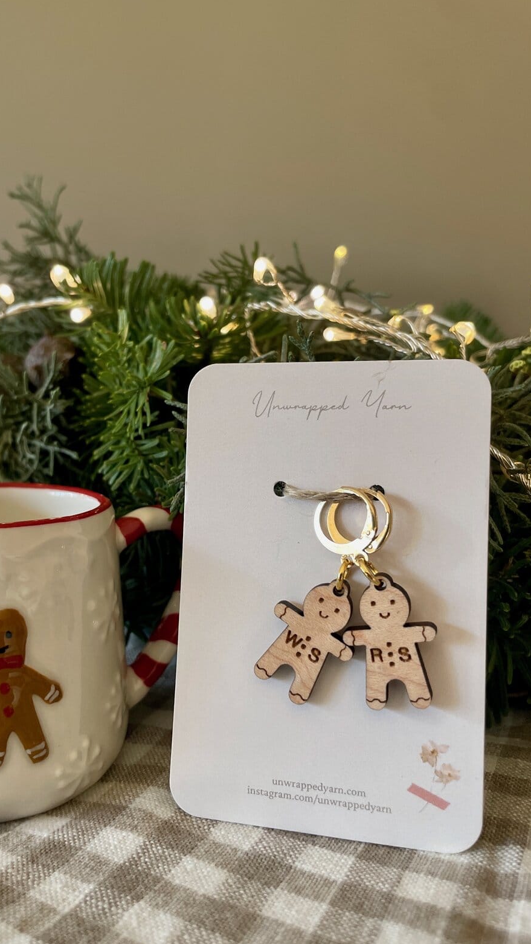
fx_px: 726
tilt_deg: -7.8
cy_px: 476
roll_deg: +0.4
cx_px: 185
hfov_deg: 39.8
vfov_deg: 66.1
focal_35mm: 29
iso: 125
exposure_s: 1/83
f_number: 1.6
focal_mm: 4.2
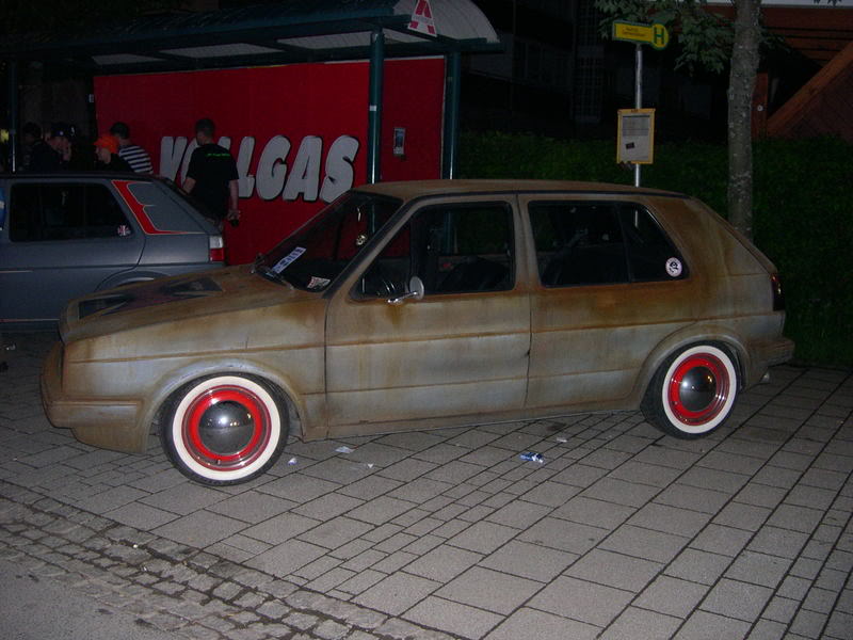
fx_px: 936
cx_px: 426
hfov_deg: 49.0
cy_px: 320
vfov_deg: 37.7
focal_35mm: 38
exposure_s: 1/60
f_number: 2.8
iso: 400
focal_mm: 8
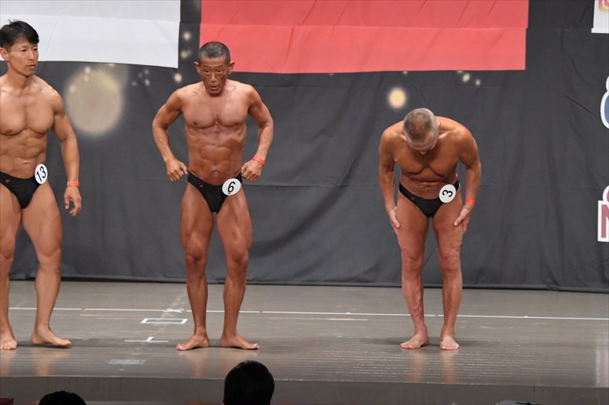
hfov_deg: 11.2
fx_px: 3094
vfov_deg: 7.5
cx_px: 304
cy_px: 202
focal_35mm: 183
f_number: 5.6
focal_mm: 122
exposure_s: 1/400
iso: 6400
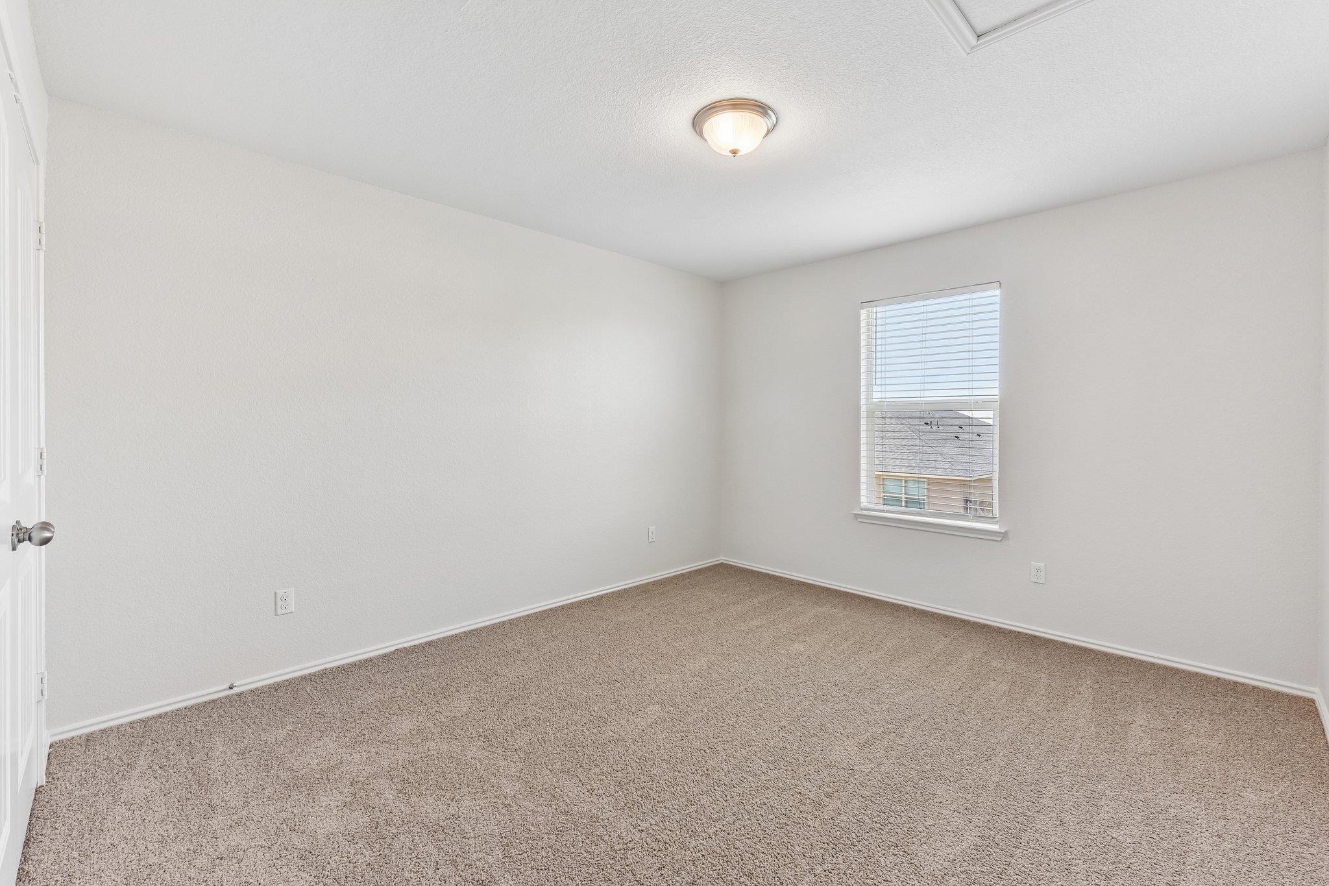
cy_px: 443
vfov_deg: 77.3
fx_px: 554
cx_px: 664
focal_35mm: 15
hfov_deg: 100.4
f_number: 8
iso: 160
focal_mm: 15
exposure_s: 1/15
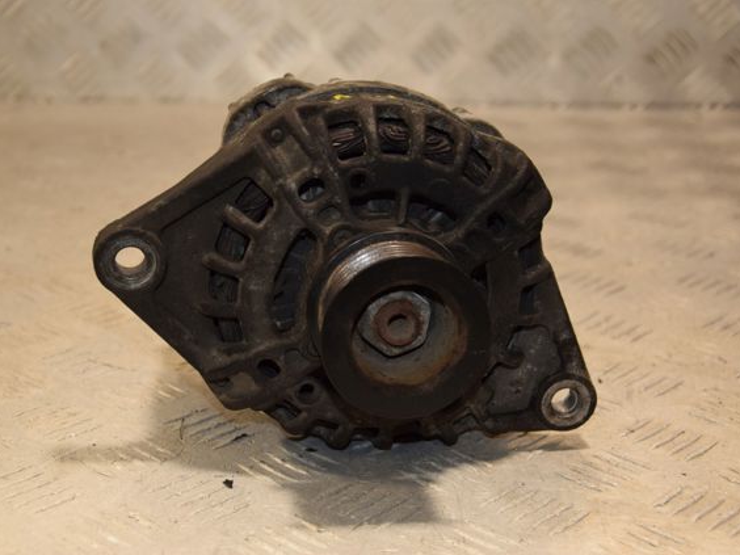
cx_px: 328
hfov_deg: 26.5
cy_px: 278
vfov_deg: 20.0
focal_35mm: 74
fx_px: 1572
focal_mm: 45
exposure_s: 1/200
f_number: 4.8
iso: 800
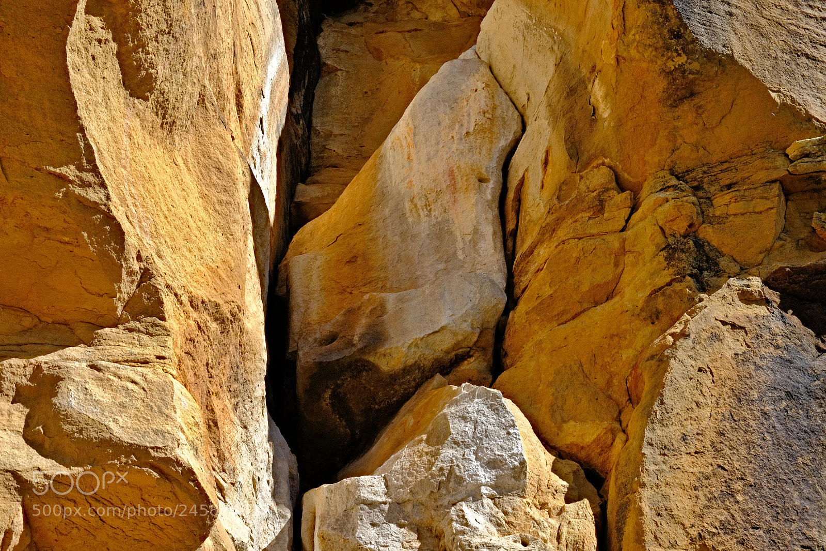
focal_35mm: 54
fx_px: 1239
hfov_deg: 36.9
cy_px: 276
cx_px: 413
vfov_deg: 25.1
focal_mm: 35.8
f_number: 18
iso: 500
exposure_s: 1/125
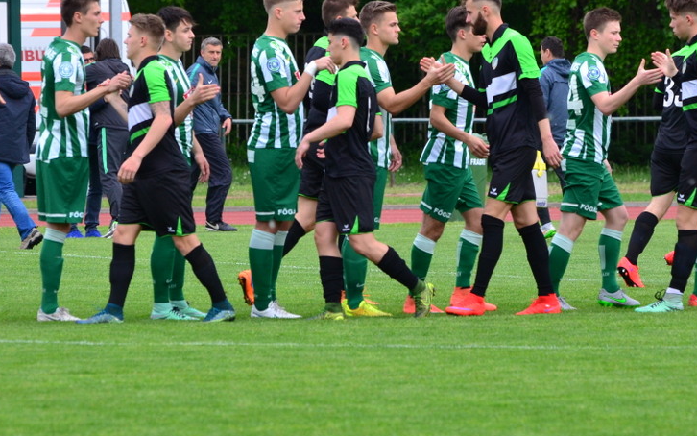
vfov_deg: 2.7
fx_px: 9344
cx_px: 533
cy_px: 171
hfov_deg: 4.3
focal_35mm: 492
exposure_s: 1/500
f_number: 5.6
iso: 500
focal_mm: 195
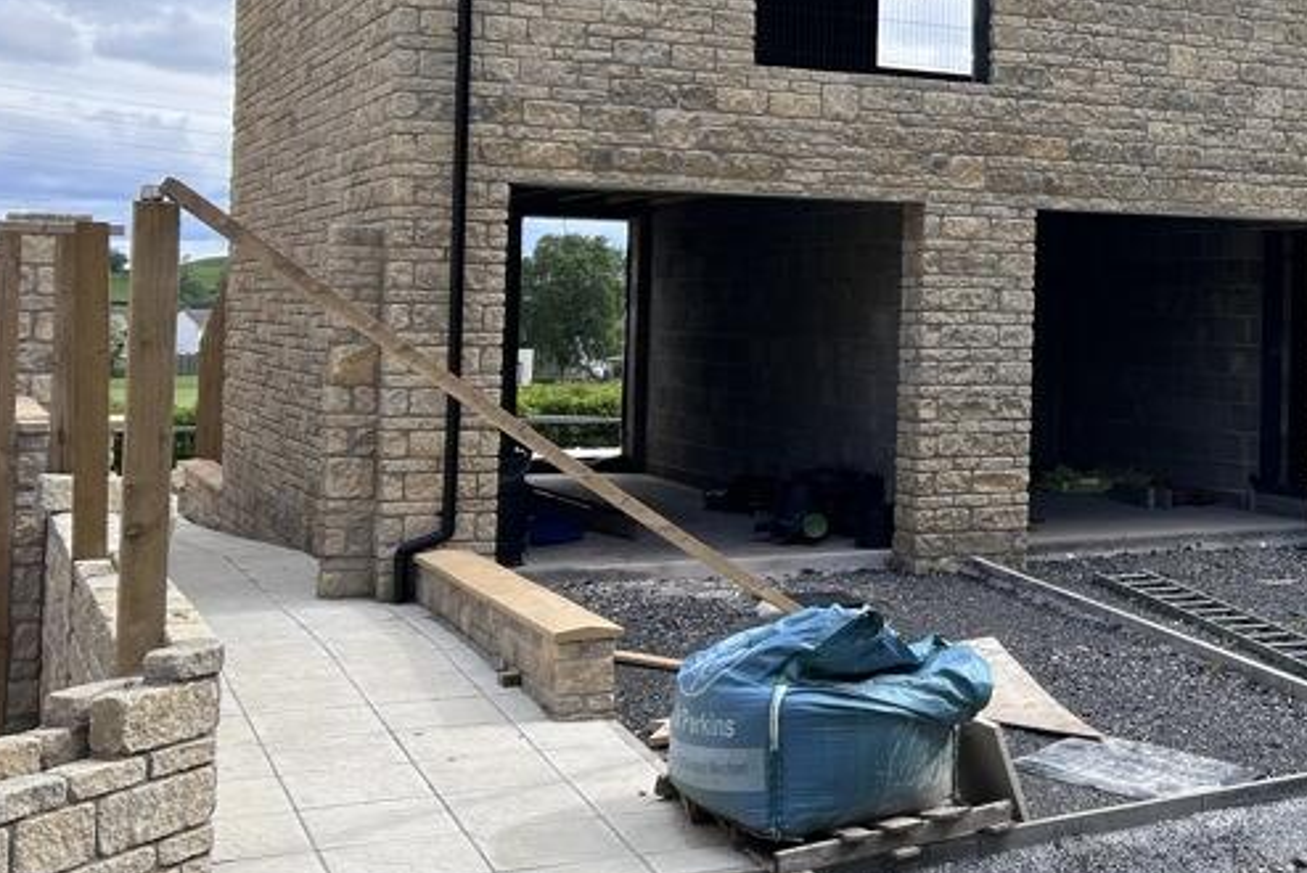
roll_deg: -1.0
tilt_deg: +3.7
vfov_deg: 24.0
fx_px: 2034
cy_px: 235
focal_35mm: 56
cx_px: 1320
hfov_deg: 32.6
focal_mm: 5.7
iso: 50
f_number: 1.5
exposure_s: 1/2123
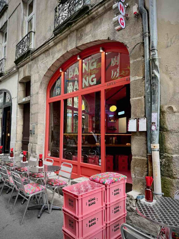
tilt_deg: +3.5
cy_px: 120
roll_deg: -2.4
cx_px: 90
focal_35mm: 24
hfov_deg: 56.8
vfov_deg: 71.6
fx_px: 165
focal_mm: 6.76
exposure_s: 1/138
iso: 64
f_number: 1.78
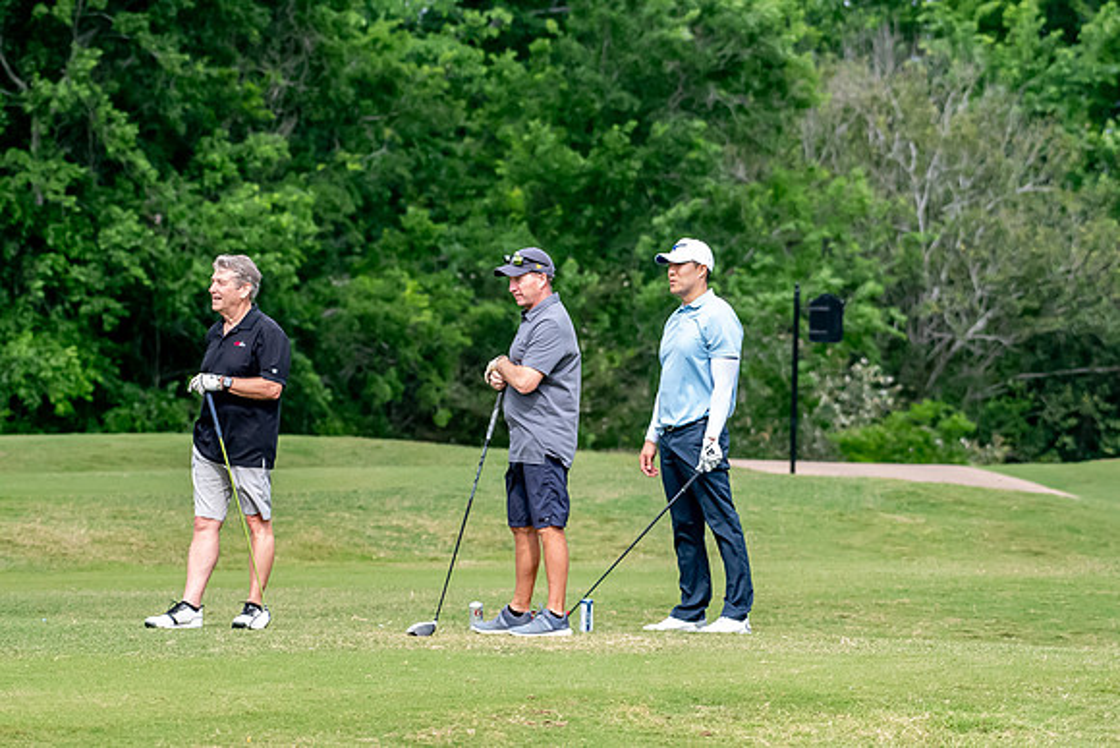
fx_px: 9335
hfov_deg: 6.9
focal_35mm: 300
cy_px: 374
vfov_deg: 4.6
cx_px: 560
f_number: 5.6
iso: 1600
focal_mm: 200
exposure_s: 1/2000
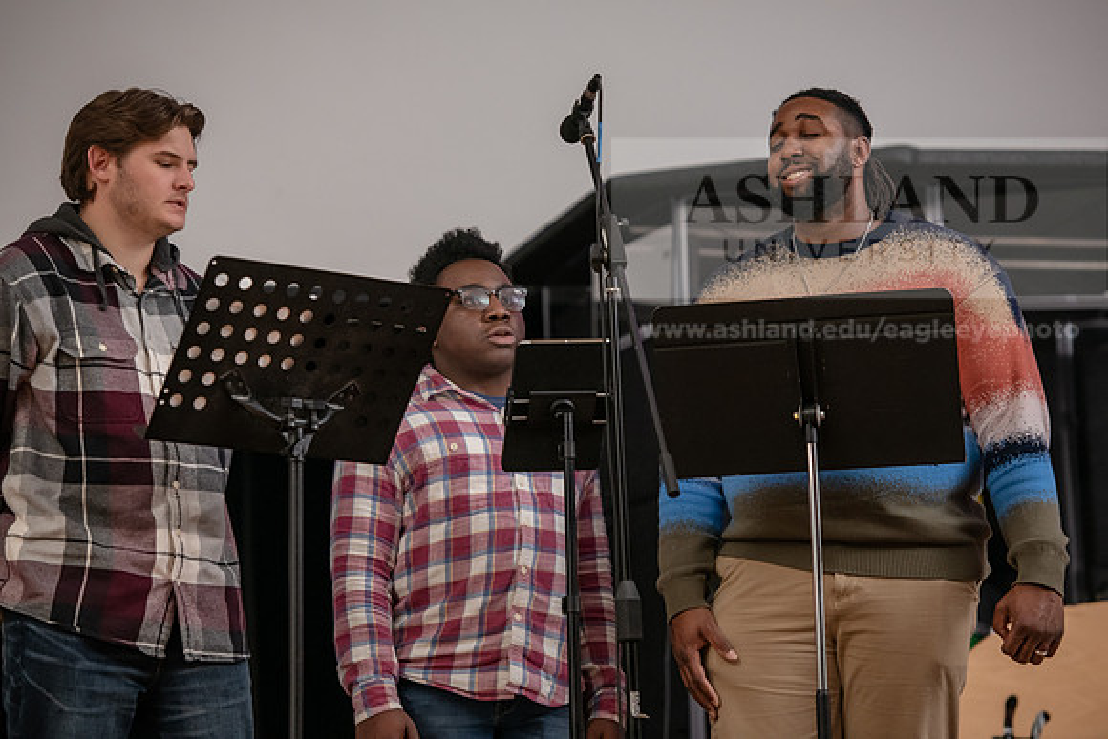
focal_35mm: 140
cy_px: 370
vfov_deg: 9.8
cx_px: 554
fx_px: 4310
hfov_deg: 14.7
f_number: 3.5
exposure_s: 1/60
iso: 2000
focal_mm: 140
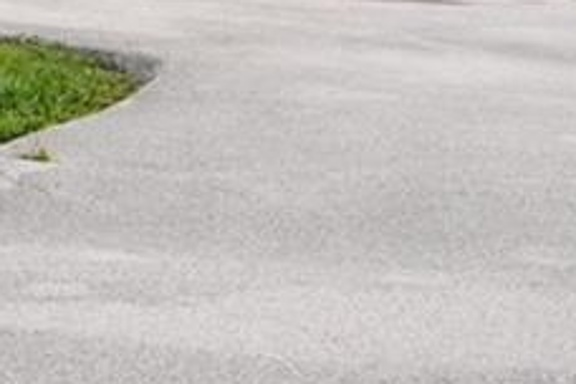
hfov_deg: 12.5
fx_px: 2512
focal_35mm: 157
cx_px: -245
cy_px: -158
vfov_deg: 8.6
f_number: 10
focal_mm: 35
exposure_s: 1/160
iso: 100
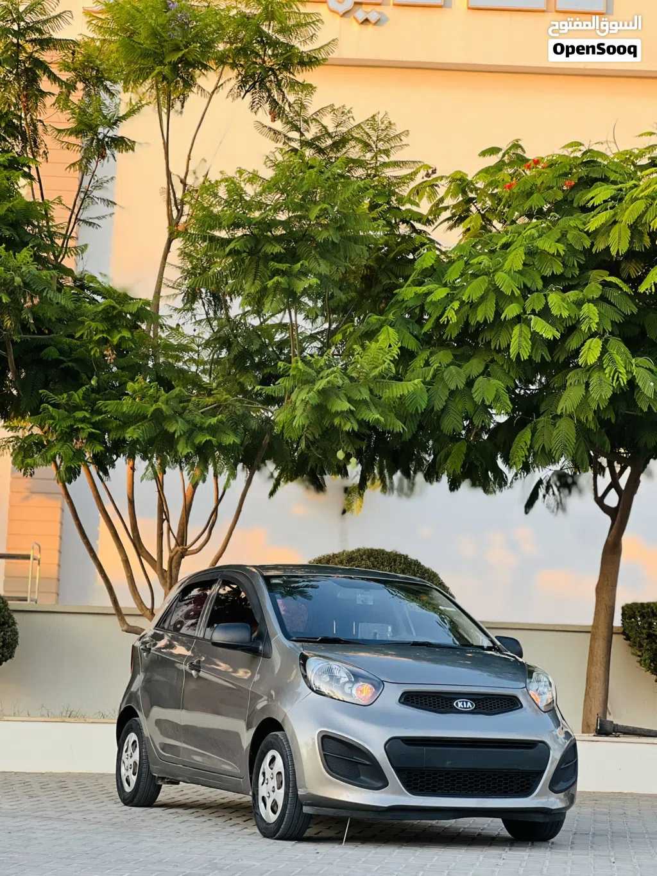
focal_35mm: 77
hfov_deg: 19.1
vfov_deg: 25.3
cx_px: 328
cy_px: 438
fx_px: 1948
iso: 125
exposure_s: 1/121
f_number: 2.8
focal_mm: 9
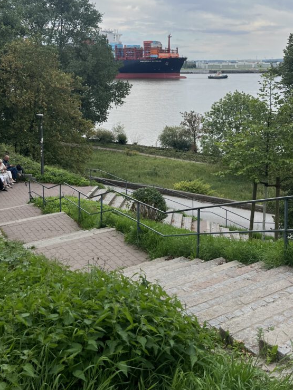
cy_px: 129
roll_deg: -0.1
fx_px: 406
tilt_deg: -9.3
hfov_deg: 39.5
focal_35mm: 36
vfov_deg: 50.4
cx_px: 172
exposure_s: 1/1441
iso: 50
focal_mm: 5.1
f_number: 1.6
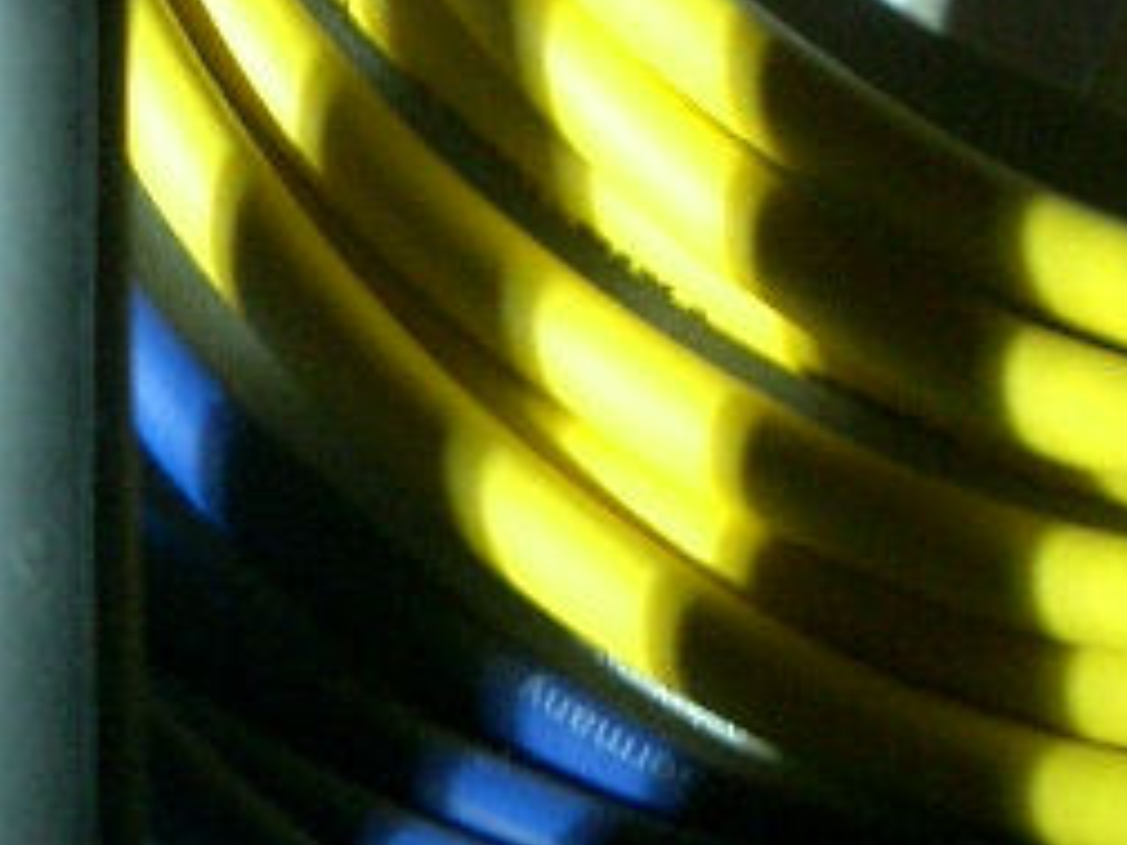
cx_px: 353
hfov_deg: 21.9
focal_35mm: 89
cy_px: 58
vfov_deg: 16.3
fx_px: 2898
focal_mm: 5.8
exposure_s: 1/10
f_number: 2.6
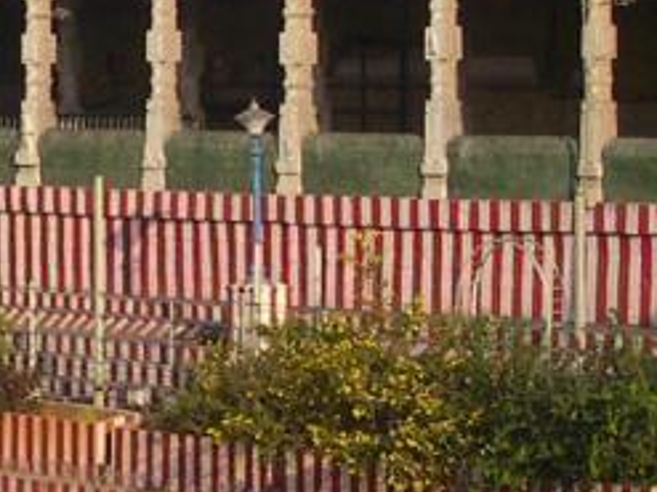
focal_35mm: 218
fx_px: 4136
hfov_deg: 8.8
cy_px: 136
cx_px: -383
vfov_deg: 6.8
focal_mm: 9
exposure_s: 1/117
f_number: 8
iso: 100
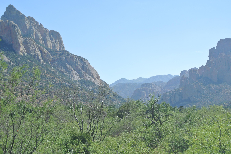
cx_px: 116
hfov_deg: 25.0
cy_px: 77
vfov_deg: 16.9
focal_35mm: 81
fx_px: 520
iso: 100
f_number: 5.6
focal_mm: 30
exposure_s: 1/320
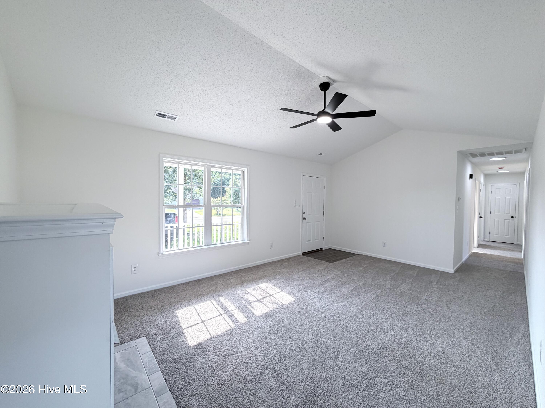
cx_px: 272
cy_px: 204
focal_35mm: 14
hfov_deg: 102.1
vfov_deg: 85.7
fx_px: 220
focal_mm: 2.22
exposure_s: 1/120
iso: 80
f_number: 2.2
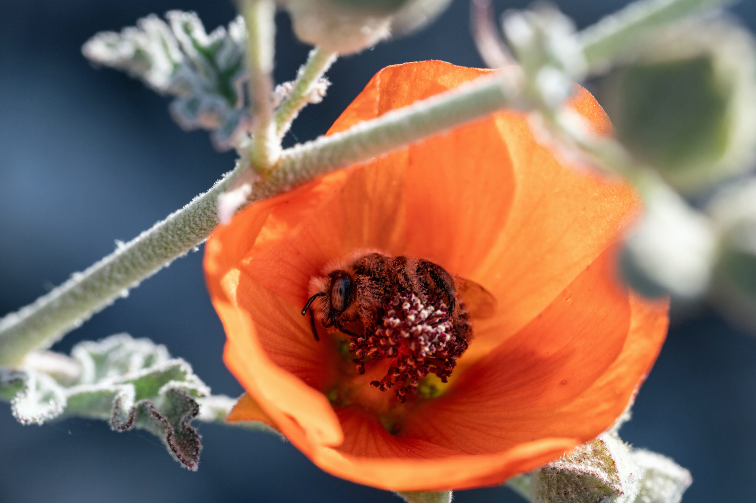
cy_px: 252
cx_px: 378
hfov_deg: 19.5
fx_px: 2203
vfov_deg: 13.0
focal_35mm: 105
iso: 800
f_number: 18
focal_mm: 105
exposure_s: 1/160
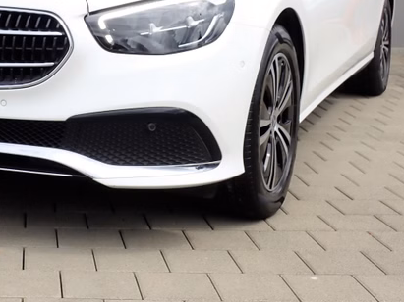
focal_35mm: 74
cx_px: 86
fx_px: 863
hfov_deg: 25.9
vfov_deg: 19.4
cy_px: 9
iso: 100
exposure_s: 1/640
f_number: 3.5
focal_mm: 6.83
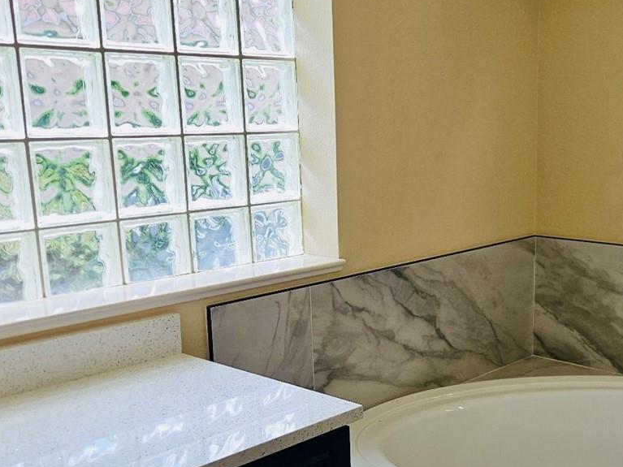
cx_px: 440
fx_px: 864
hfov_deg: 39.0
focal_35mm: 48
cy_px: 320
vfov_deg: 30.0
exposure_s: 1/120
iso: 50
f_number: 1.8
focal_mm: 5.4
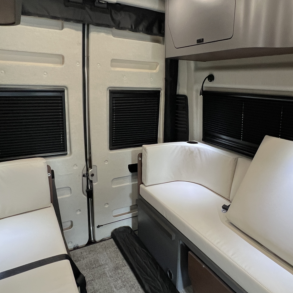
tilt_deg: -10.0
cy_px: 138
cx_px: 170
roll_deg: -0.9
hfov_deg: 64.6
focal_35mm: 24
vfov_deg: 65.0
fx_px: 230
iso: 250
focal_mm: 1.57
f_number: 1.8
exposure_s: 1/60
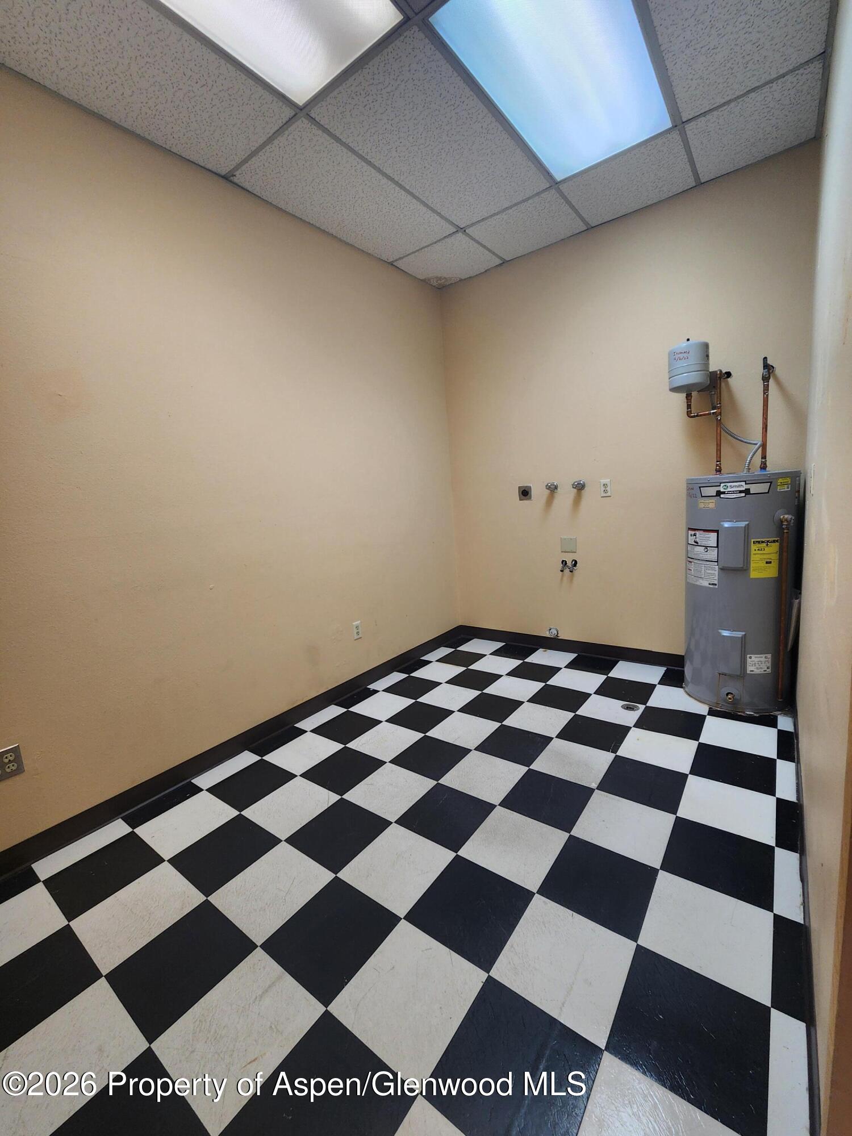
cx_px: 426
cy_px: 568
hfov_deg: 89.9
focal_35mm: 13
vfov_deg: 106.2
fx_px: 427
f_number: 2.2
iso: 160
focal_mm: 2.2
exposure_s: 1/60
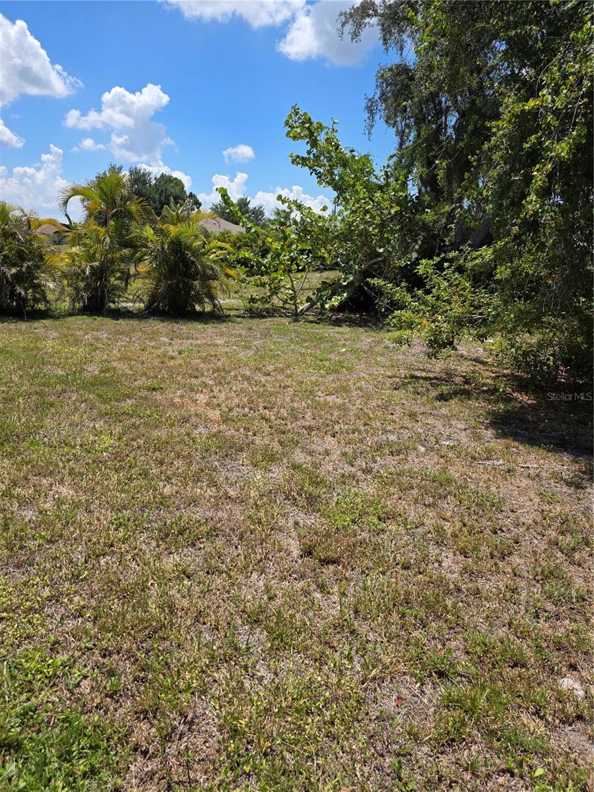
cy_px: 396
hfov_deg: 58.9
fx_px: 526
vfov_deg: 73.9
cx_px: 297
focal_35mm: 23
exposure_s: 1/5608
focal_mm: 6.3
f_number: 1.7
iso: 80
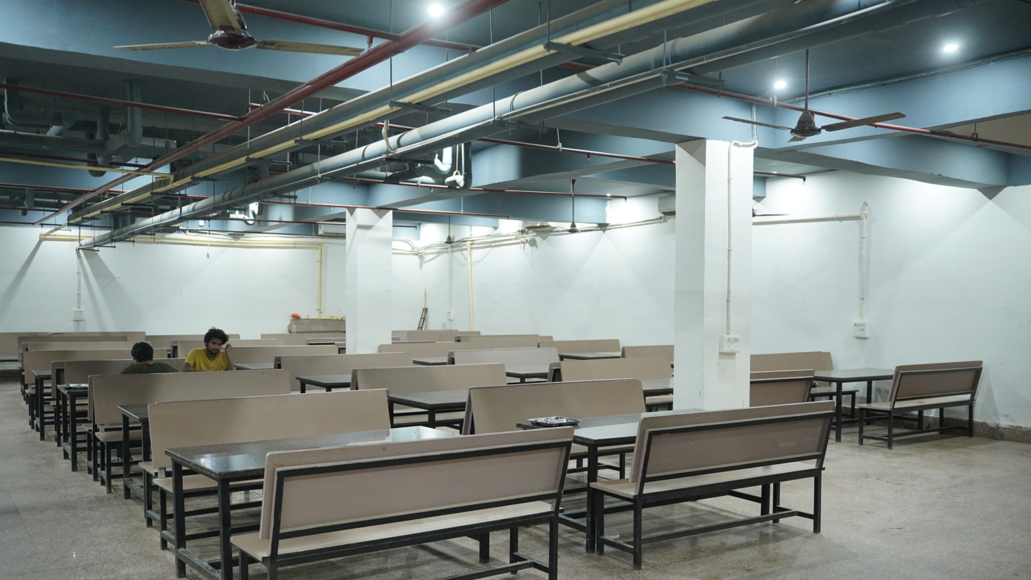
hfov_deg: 62.6
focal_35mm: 31
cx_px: 507
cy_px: 342
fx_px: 847
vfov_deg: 37.6
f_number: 2.8
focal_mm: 29
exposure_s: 1/100
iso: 2500
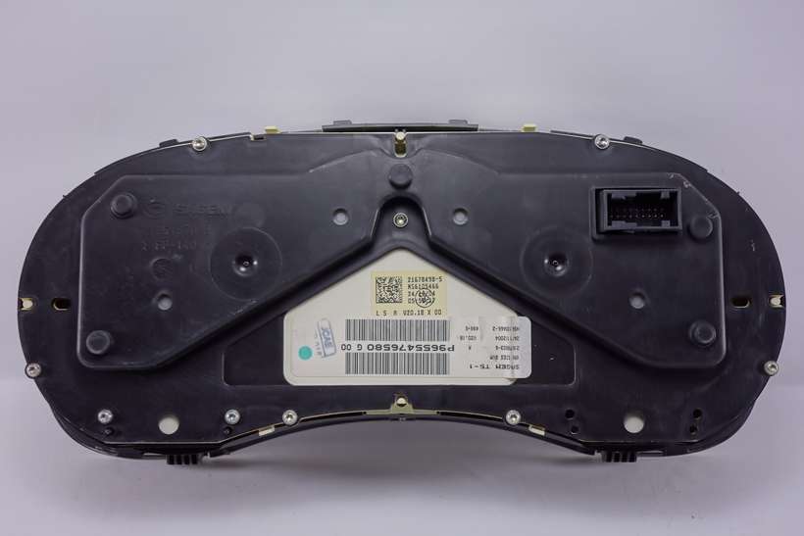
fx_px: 893
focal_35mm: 40
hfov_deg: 48.5
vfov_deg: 33.4
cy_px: 268
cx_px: 402
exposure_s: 1/60
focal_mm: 14.93
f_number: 2.8
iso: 125
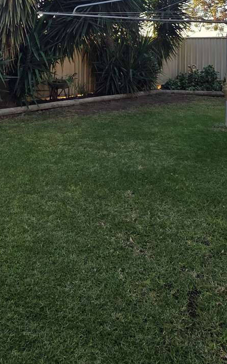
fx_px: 366
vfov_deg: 48.9
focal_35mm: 37
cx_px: 49
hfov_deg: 33.6
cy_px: 61
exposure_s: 1/832
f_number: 1.9
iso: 40
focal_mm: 2.2
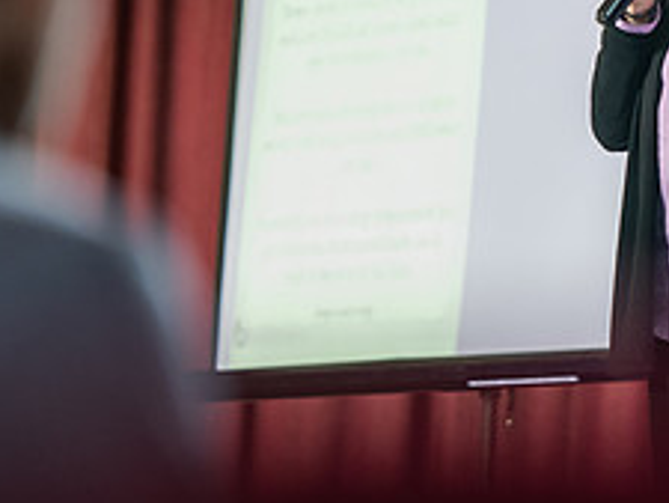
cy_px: 22
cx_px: 734
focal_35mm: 335
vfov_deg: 4.4
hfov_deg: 5.9
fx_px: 6478
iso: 1600
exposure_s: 1/200
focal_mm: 135
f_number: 3.2
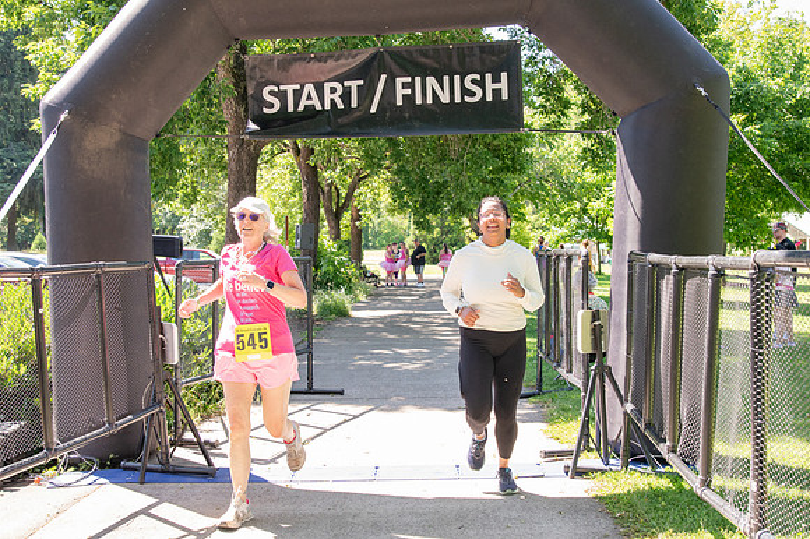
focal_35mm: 42
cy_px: 270
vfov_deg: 31.9
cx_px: 405
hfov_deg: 46.4
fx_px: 944
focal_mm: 28
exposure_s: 1/400
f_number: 4
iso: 500
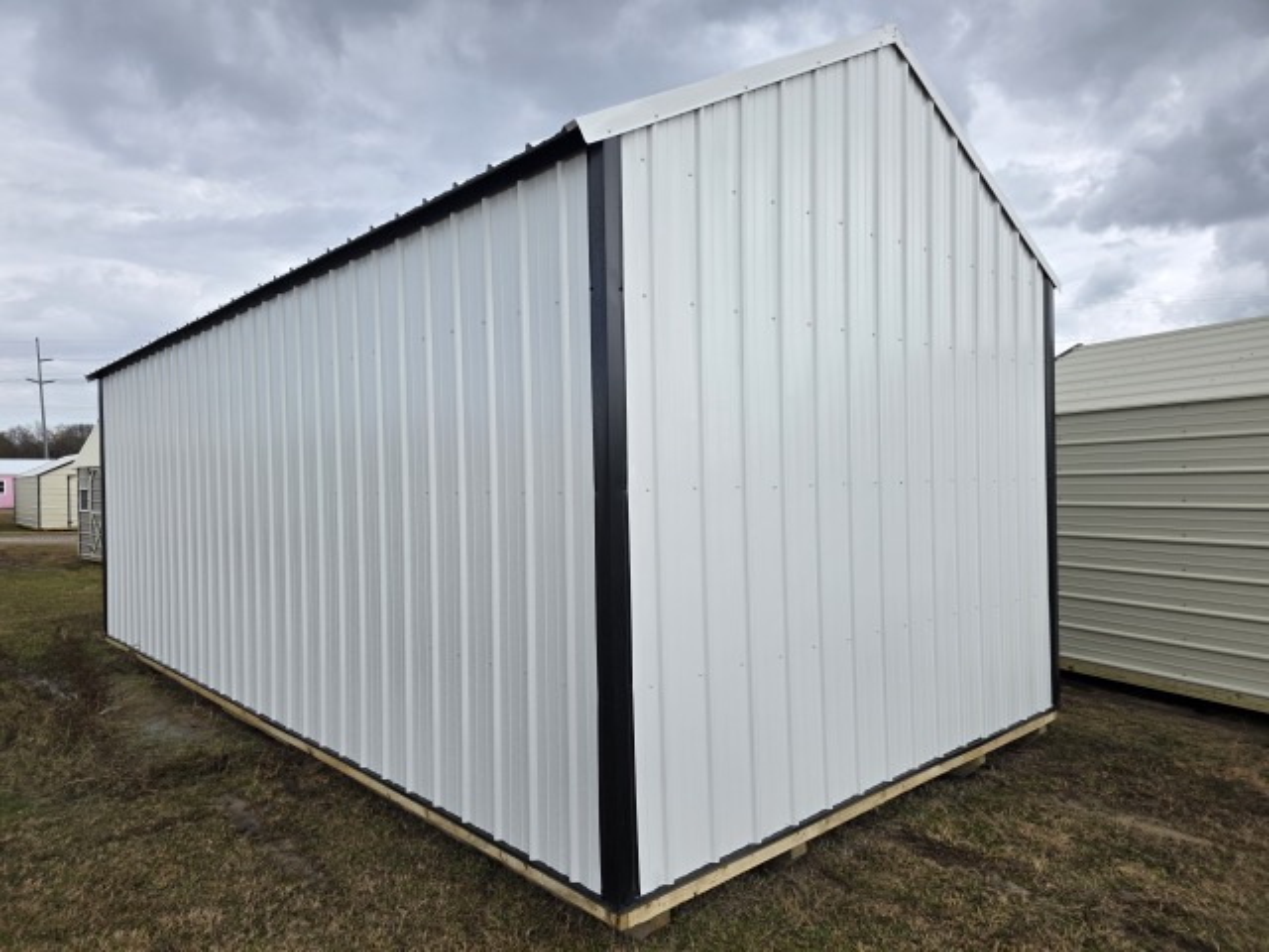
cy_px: 476
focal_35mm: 23
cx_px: 634
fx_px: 843
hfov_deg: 73.9
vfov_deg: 58.9
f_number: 1.7
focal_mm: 6.3
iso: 80
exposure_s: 1/3042
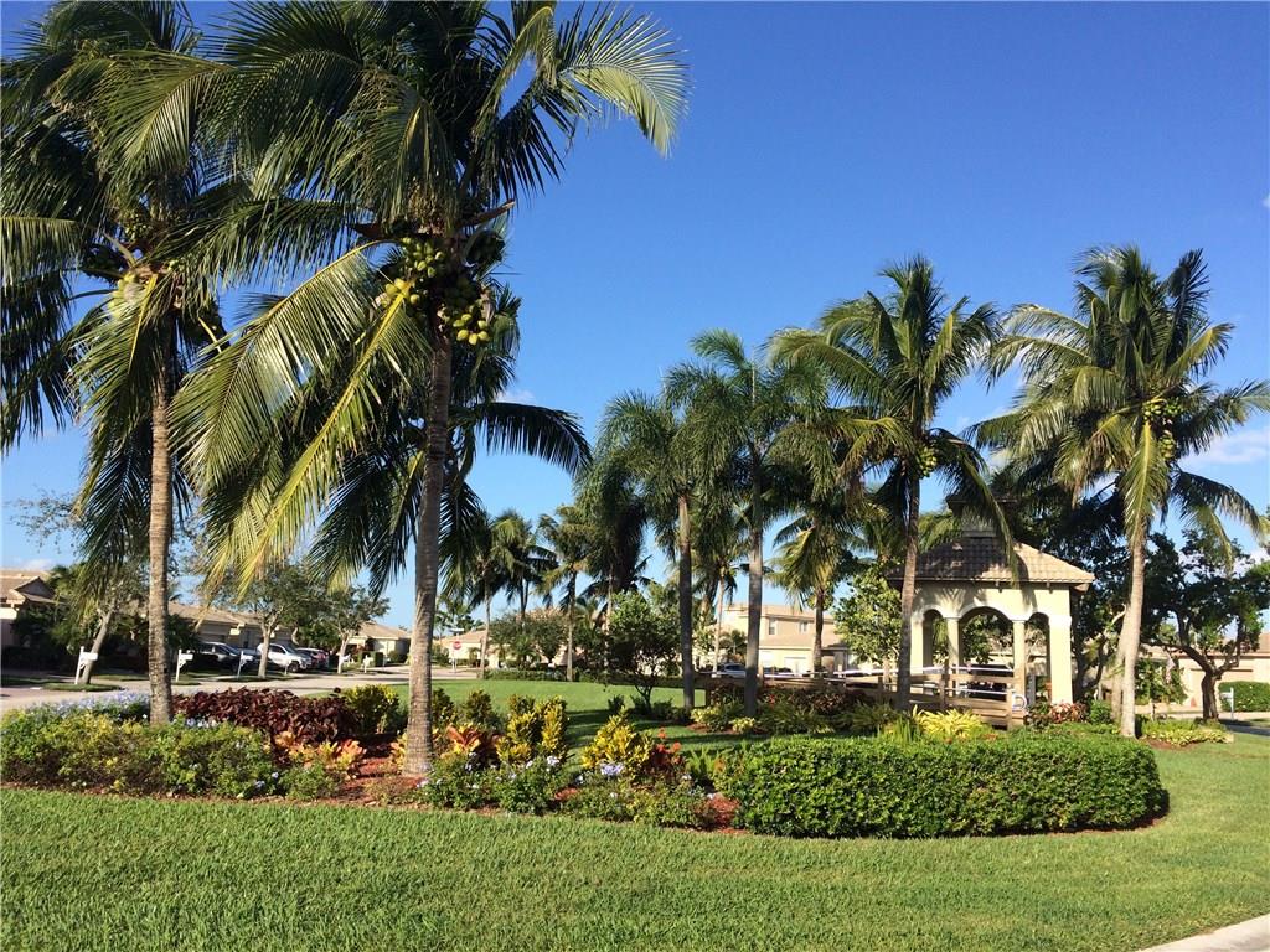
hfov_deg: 61.7
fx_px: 1064
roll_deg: -1.5
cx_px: 635
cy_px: 476
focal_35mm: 29
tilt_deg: +9.9
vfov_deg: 48.2
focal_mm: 4.15
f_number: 2.2
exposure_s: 1/1520
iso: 32
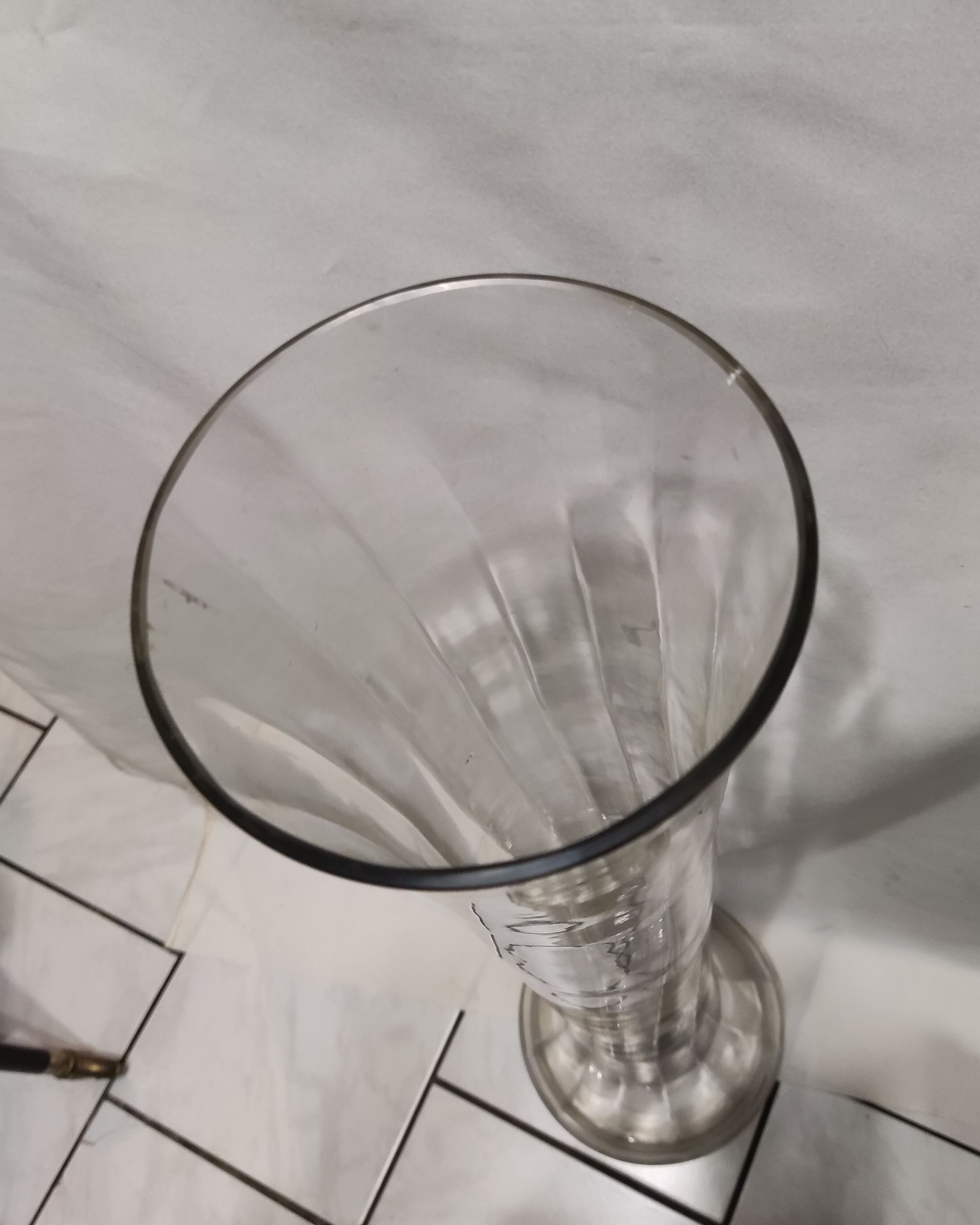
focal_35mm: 29
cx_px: 530
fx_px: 1051
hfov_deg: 49.9
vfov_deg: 60.4
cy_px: 612
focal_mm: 4.71
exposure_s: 1/33
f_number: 1.79
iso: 802
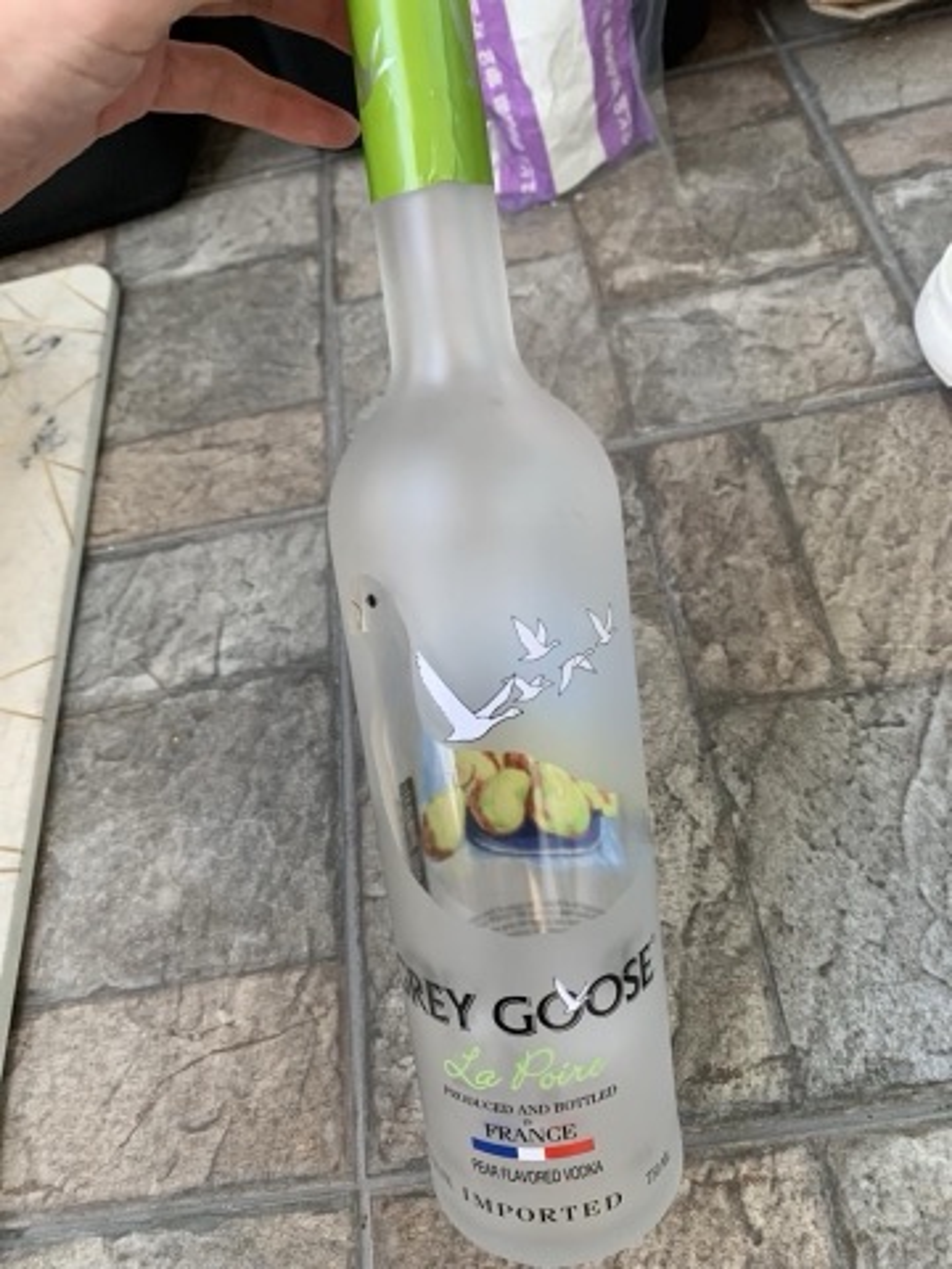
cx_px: 476
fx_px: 953
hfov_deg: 53.1
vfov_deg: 67.3
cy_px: 634
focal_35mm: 26
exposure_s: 1/60
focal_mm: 4.25
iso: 160
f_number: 1.8
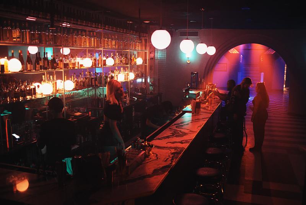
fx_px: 298
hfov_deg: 54.4
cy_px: 102
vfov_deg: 37.9
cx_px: 153
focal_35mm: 35
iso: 1600
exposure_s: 1/30
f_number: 2.8
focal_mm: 35
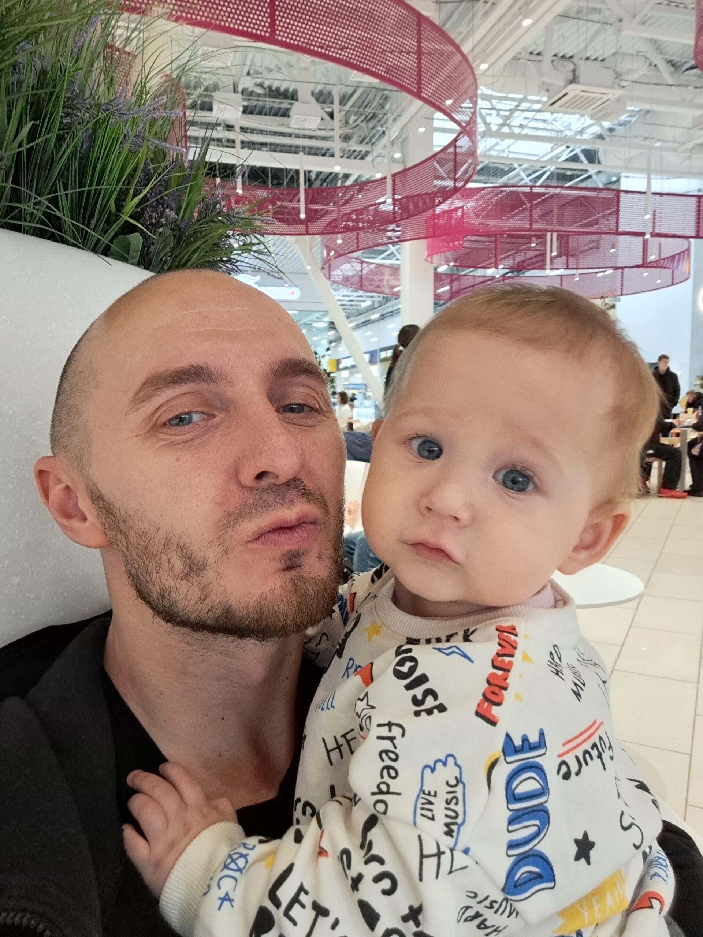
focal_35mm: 25
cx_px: 352
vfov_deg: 69.4
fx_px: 677
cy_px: 468
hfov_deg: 54.9
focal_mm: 3.72
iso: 250
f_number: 2.2
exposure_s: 1/50
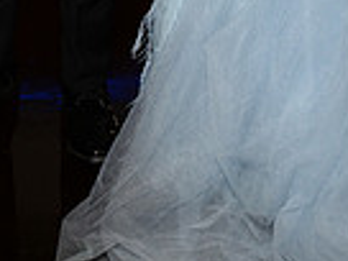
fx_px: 1659
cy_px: -294
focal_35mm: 165
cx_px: 130
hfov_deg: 12.0
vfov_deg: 8.4
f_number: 7.1
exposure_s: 1/125
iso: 800
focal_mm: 52
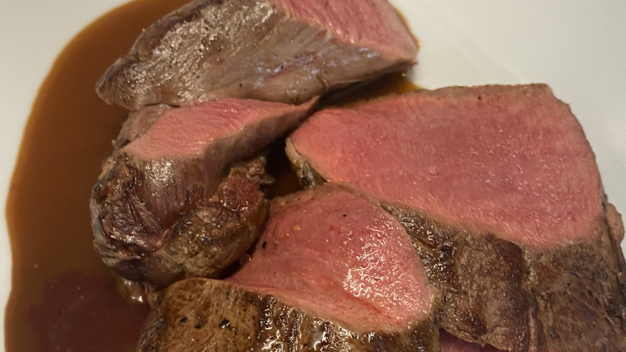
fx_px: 780
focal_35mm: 47
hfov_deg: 43.7
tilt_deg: -70.3
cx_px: 342
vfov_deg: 24.8
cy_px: 303
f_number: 1.8
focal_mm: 4.25
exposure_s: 1/50
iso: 100
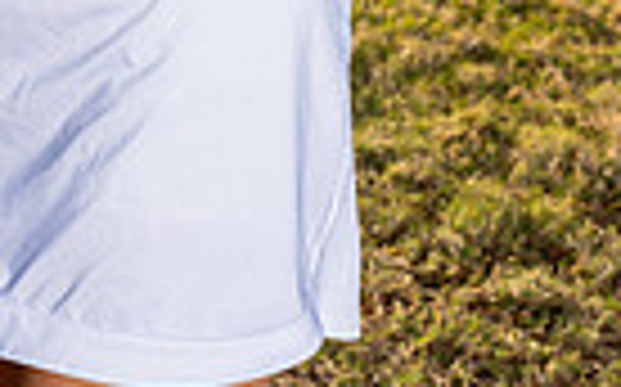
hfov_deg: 10.0
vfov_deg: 5.9
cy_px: -616
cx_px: 207
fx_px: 3551
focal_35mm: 210
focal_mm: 63
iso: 100
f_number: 8
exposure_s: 1/250
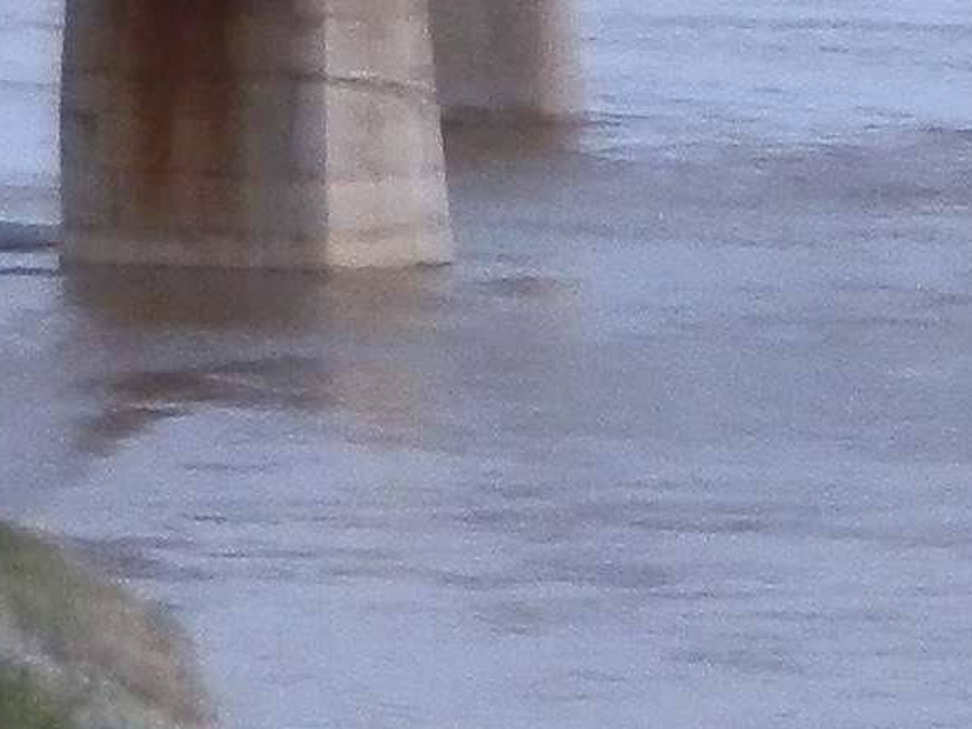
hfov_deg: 4.4
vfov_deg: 3.3
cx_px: 995
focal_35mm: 448
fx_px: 12580
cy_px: 972
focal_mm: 10.99
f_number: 3.7
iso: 200
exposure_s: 1/13
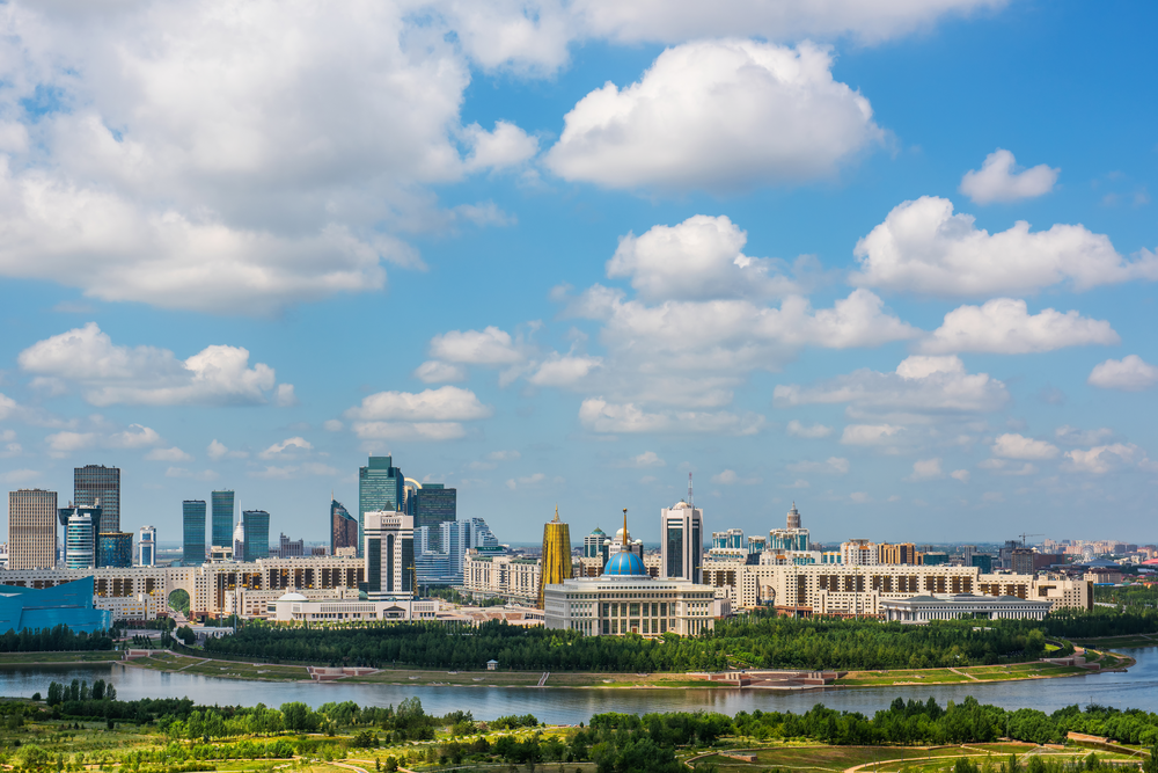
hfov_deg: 32.4
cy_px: 386
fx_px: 1994
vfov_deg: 21.9
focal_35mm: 62
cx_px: 579
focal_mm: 62
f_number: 8
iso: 64
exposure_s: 1/500
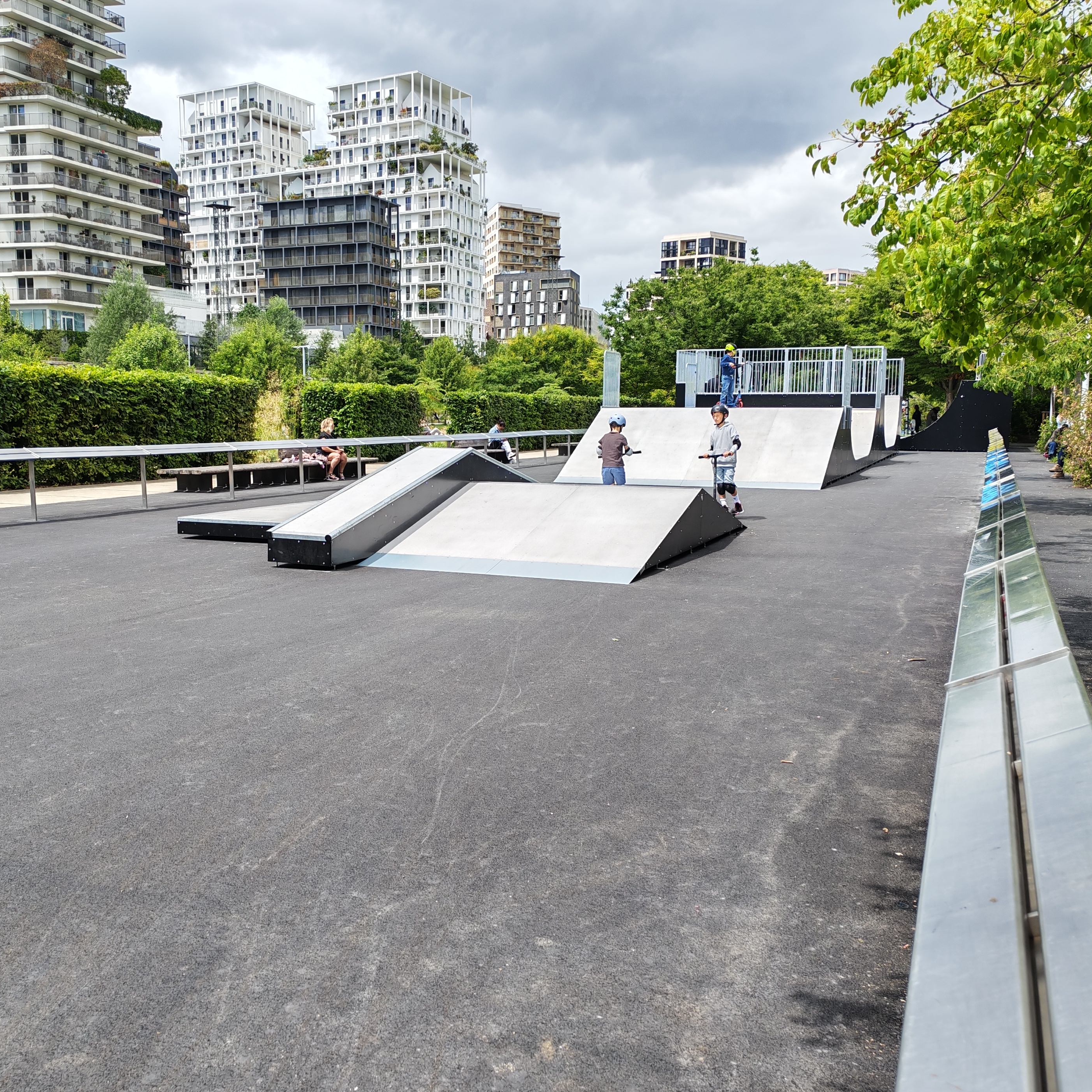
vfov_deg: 47.2
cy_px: 563
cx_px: 474
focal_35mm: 35
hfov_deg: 47.1
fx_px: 1249
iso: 50
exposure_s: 1/590
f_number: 1.9
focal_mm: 6.12
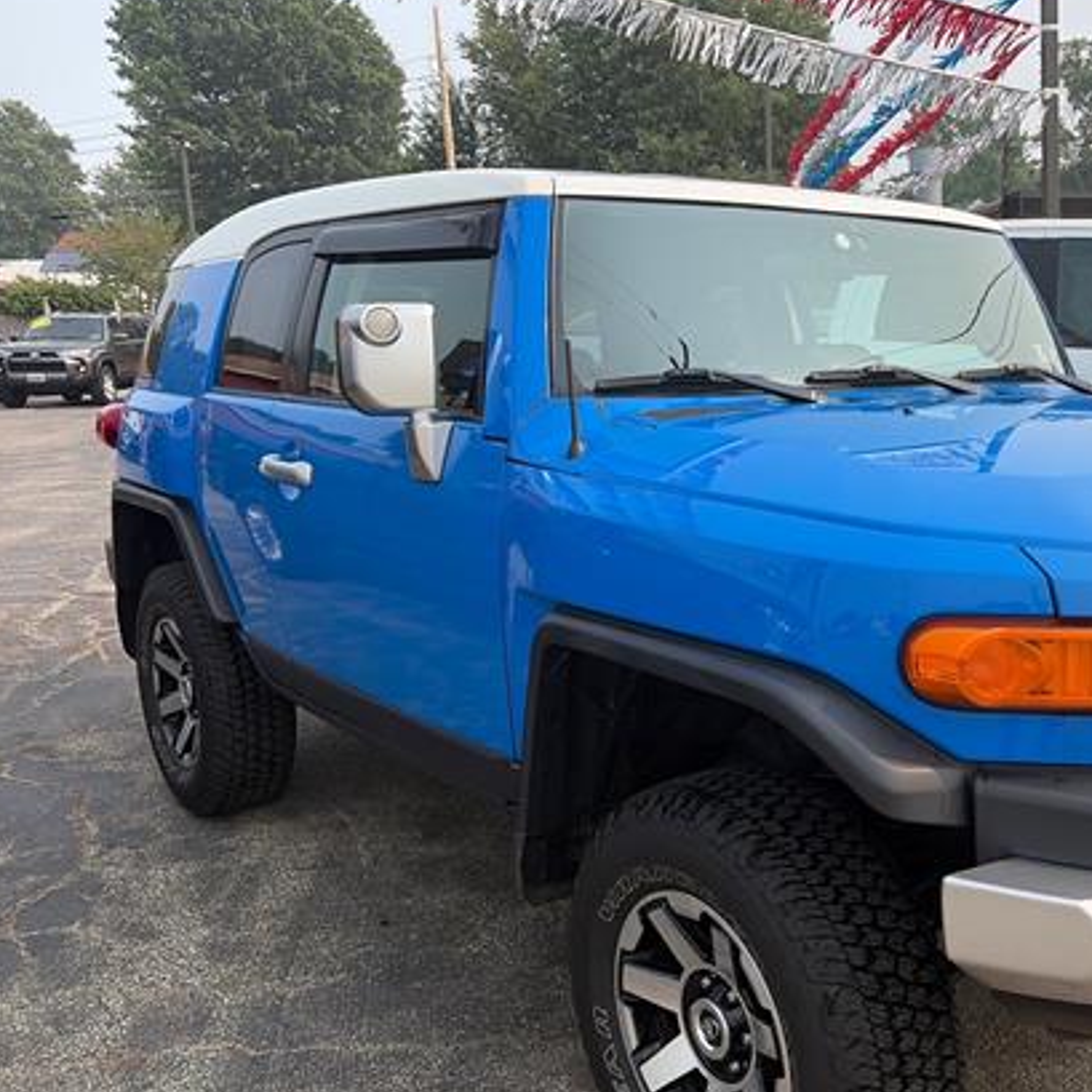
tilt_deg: -10.6
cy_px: 601
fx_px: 1285
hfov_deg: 44.4
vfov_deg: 46.0
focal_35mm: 36
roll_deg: +1.6
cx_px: 828
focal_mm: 5.96
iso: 50
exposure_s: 1/2283
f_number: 1.6
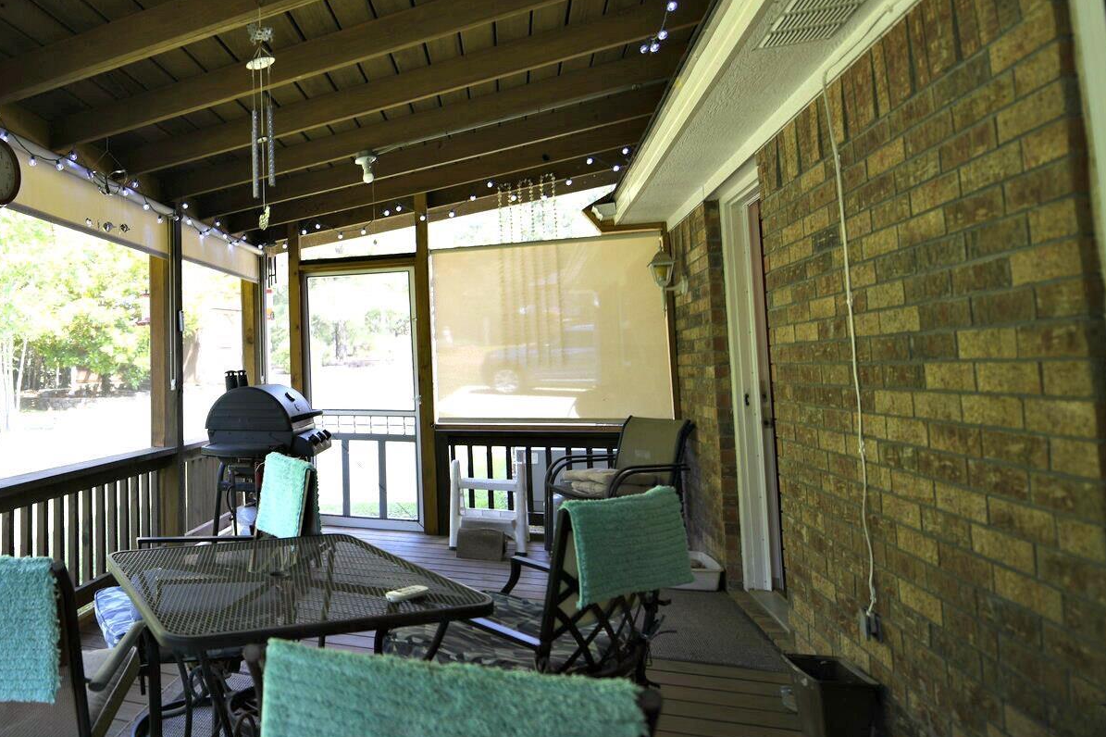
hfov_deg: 65.5
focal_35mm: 24
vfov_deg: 52.9
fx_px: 737
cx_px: 187
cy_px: 315
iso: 64
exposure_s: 1/25
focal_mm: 14
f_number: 2.8
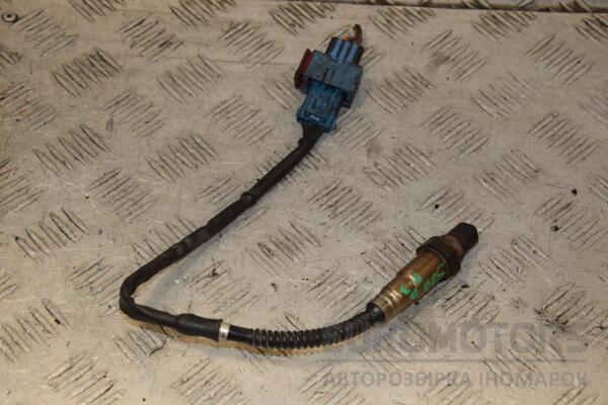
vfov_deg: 17.5
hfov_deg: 26.0
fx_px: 1317
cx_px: 304
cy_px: 202
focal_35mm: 78
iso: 800
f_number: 8
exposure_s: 1/200
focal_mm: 52
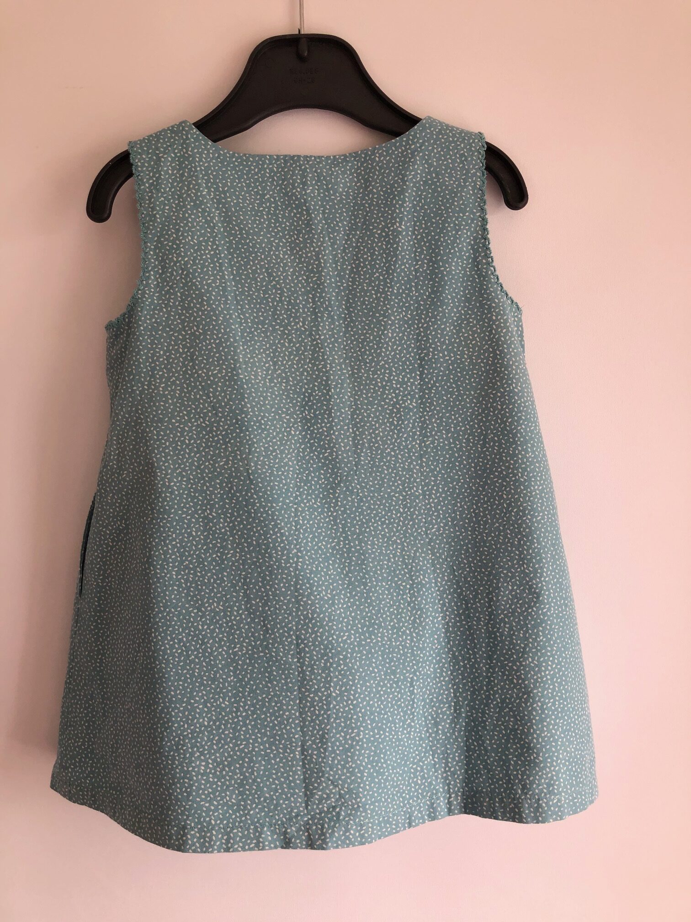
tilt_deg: -6.2
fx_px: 745
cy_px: 461
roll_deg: +1.7
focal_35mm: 28
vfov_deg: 63.4
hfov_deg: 49.7
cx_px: 346
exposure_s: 1/120
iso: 50
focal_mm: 3.99
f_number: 1.8
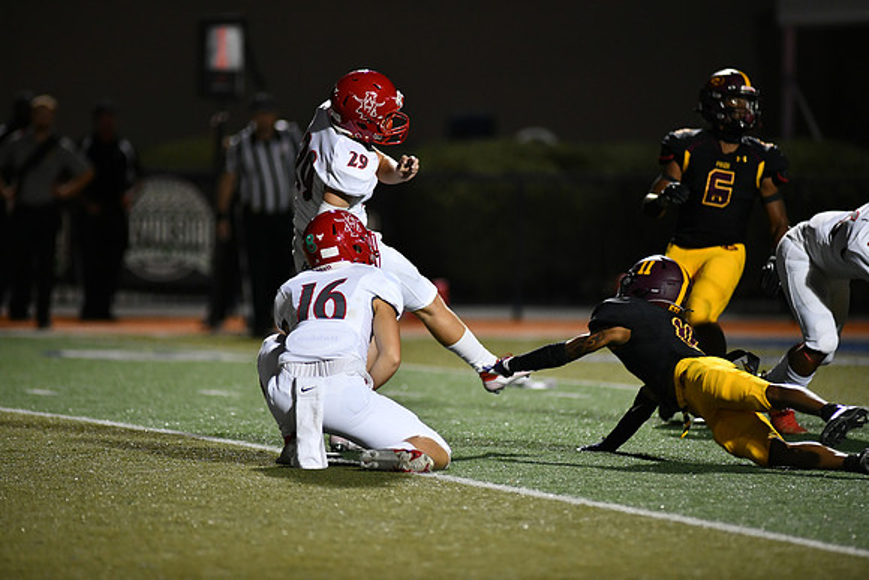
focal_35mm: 300
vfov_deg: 4.6
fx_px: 7243
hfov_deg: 6.9
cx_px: 434
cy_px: 290
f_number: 2.8
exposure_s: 1/1000
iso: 2500
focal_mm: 300
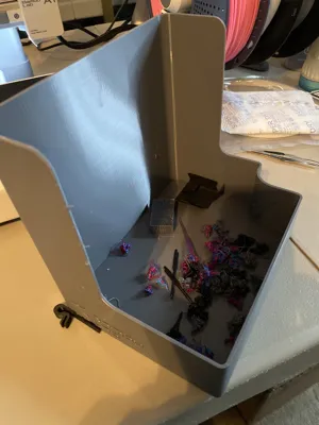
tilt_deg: -45.3
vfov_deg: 67.3
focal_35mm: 26
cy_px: 212
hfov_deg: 53.1
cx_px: 160
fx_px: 319
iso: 800
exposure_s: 1/30
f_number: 1.8
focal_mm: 4.25
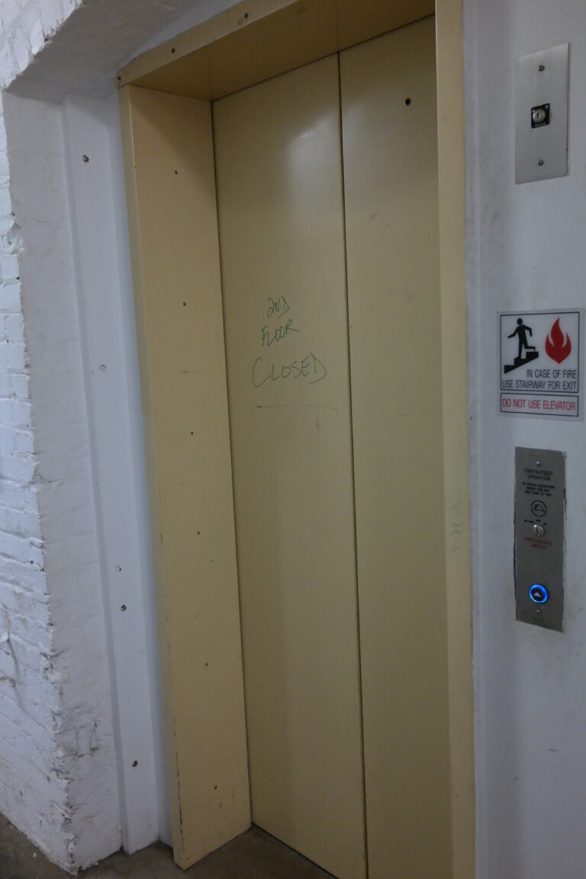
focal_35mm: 30
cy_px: 440
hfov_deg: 43.6
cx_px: 293
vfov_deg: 61.9
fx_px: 732
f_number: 3.5
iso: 800
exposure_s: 1/40
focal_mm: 20
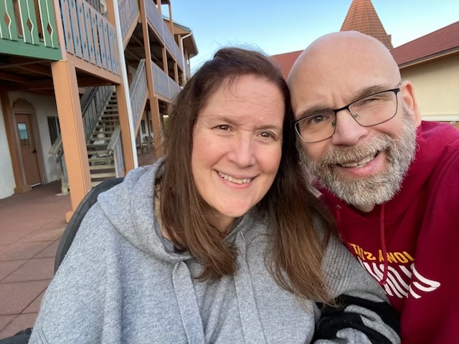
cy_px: 172
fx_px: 305
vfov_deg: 58.9
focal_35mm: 23
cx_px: 230
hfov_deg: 73.9
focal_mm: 2.71
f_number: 2.2
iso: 50
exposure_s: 1/122
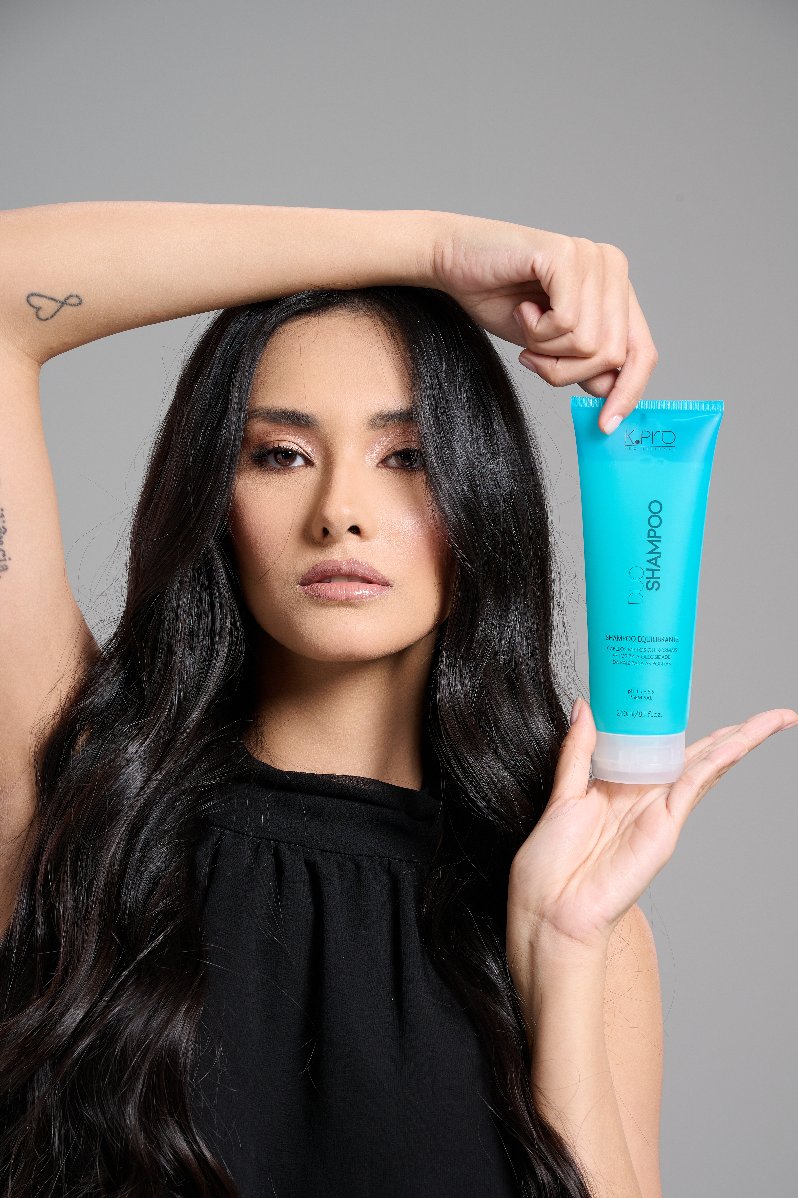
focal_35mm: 115
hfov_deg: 11.9
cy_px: 599
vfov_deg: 17.8
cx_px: 399
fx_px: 3823
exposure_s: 1/125
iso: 200
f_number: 11
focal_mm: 115
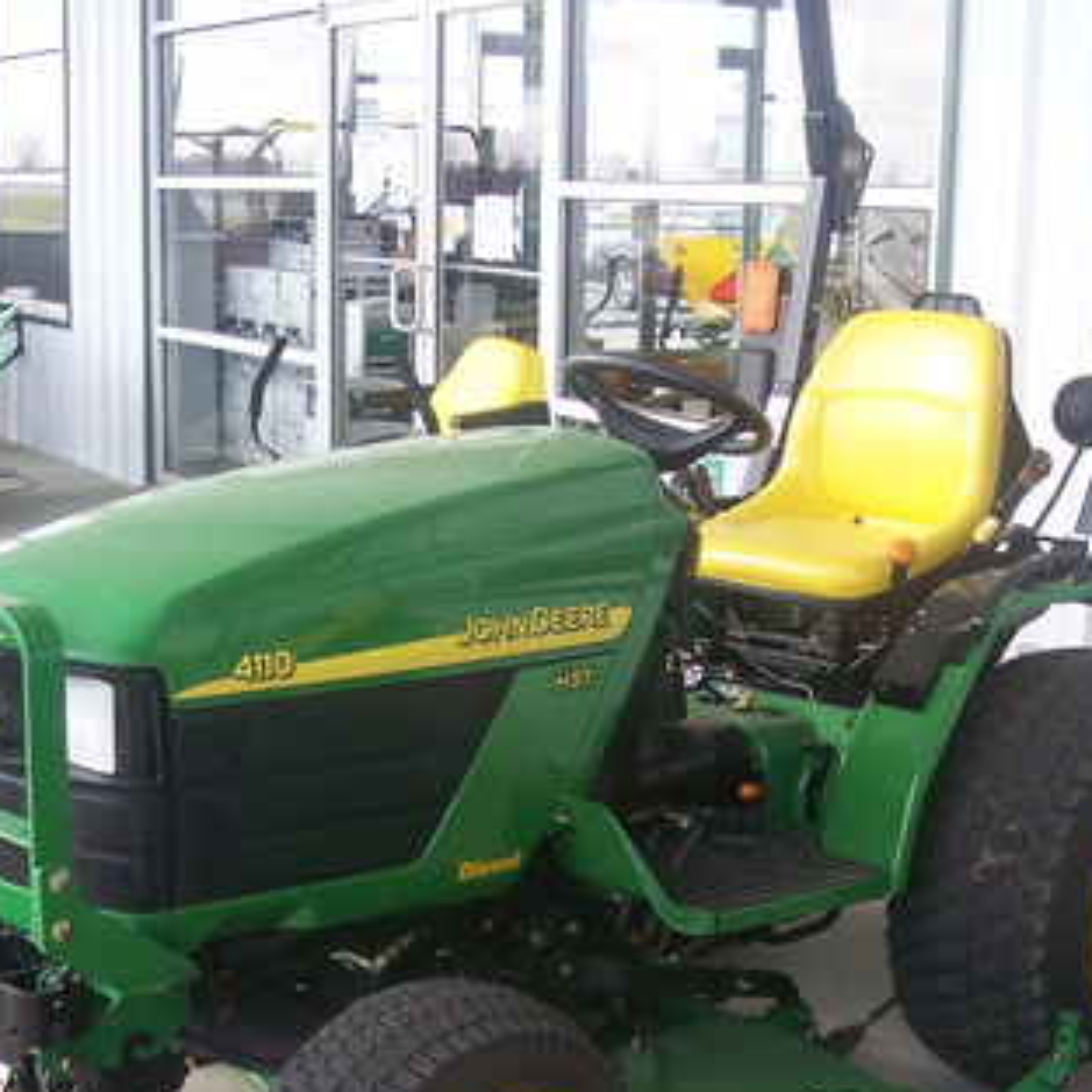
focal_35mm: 60
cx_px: 576
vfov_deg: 28.5
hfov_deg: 28.6
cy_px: 649
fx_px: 2141
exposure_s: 1/90
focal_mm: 8
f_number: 3.4
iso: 100
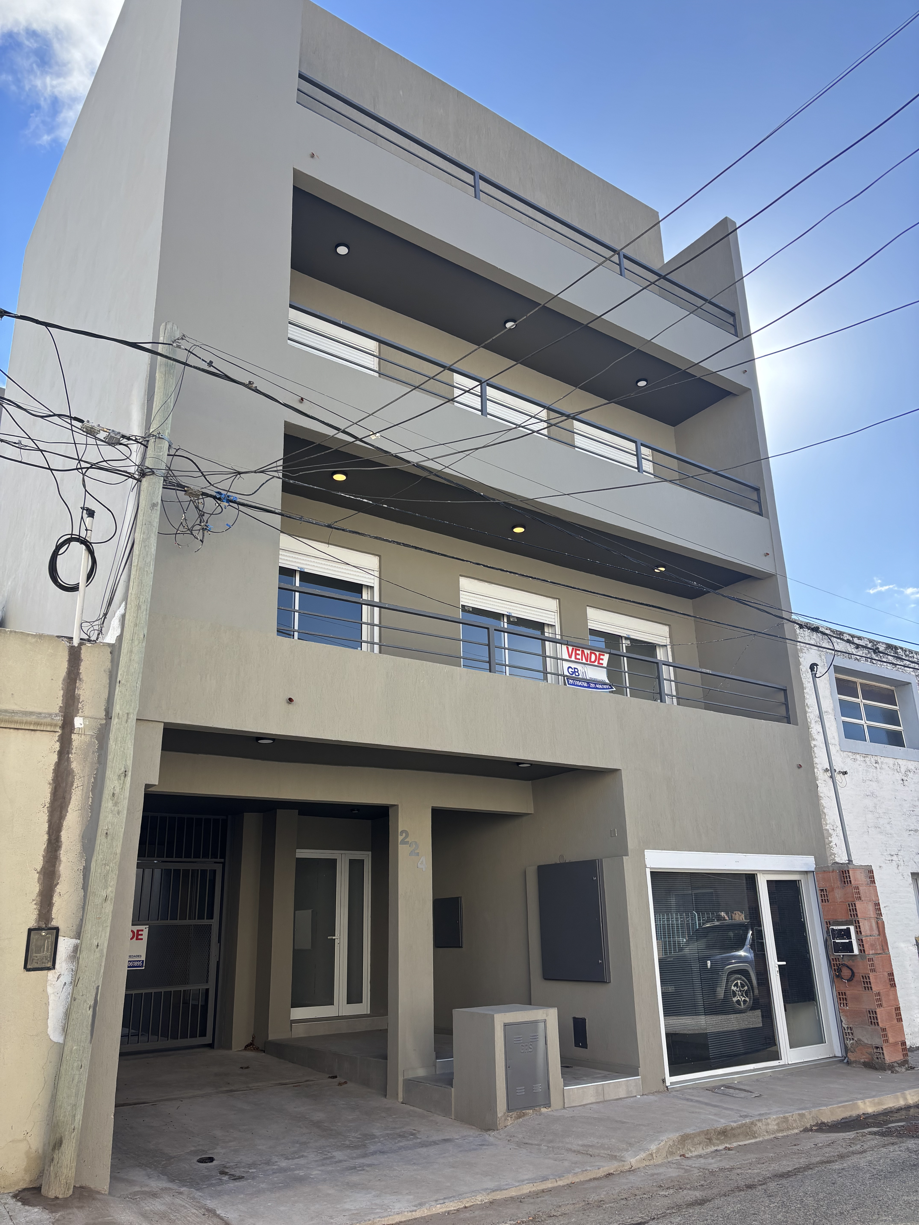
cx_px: 460
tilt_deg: +18.8
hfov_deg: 53.1
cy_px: 612
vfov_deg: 67.3
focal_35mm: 26
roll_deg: +1.8
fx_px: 920
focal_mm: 5.96
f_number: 1.6
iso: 50
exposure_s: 1/1027
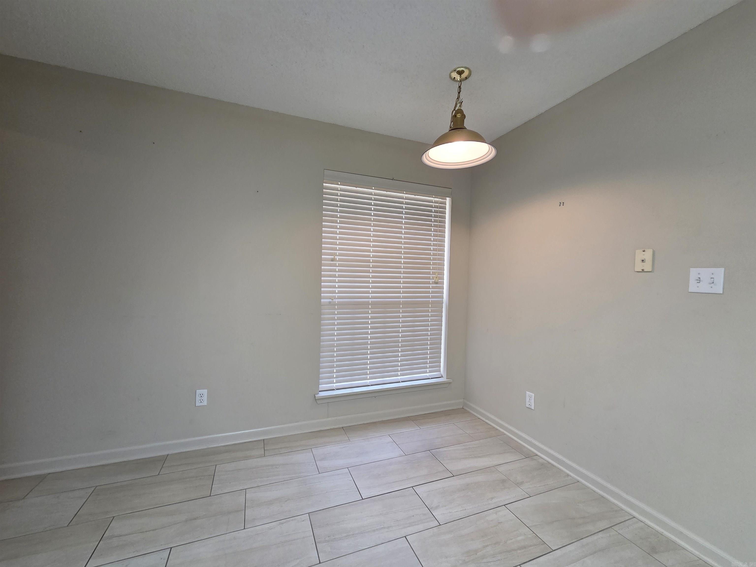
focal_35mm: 13
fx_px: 284
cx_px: 378
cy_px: 284
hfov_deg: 106.2
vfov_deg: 89.9
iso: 200
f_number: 2.2
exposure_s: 1/120
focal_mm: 2.2
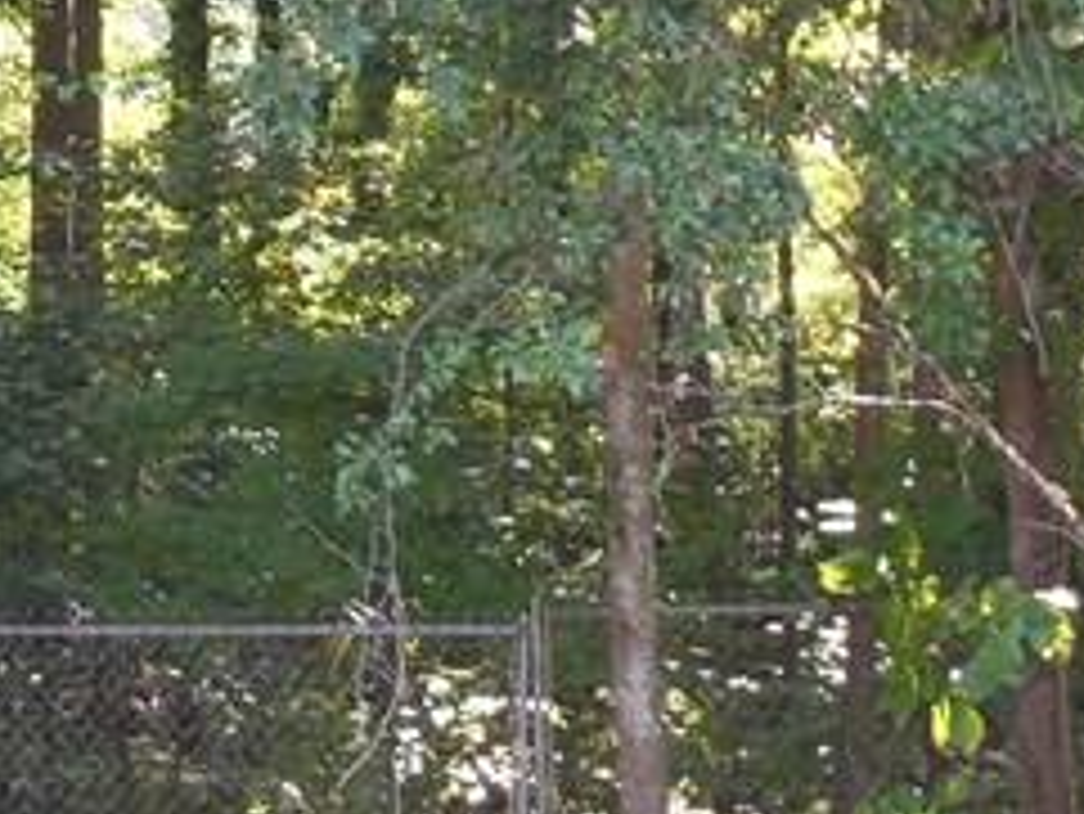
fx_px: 5326
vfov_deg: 8.6
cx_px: 207
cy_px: -297
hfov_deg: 11.6
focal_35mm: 170
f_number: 3.6
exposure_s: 1/50
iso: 125
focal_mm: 7.1
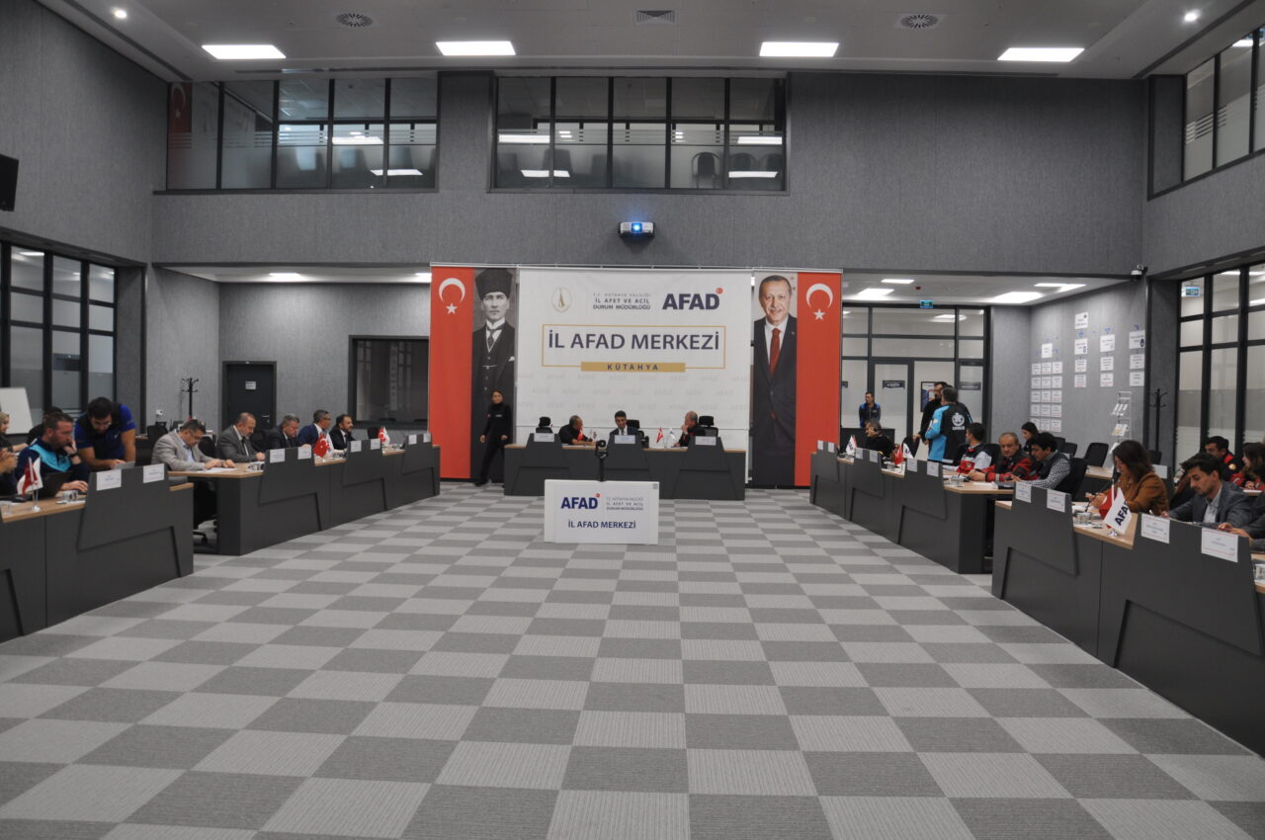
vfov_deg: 47.8
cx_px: 632
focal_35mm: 27
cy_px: 420
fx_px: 948
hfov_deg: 67.4
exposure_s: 1/30
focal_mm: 18
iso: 400
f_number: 5.6
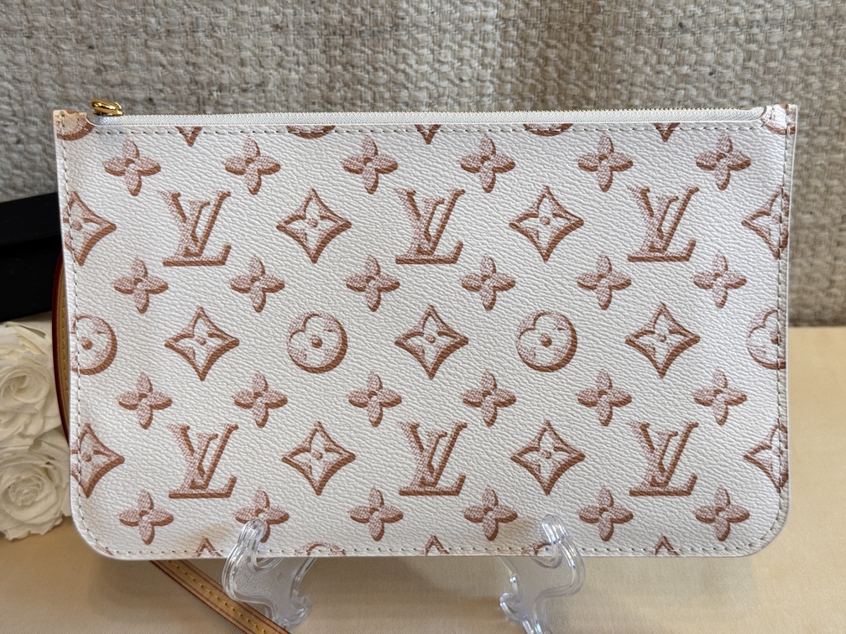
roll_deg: +0.7
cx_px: 423
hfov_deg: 39.7
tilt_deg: -29.3
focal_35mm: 48
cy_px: 317
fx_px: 1173
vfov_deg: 30.3
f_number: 1.78
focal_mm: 6.76
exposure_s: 1/50
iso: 64
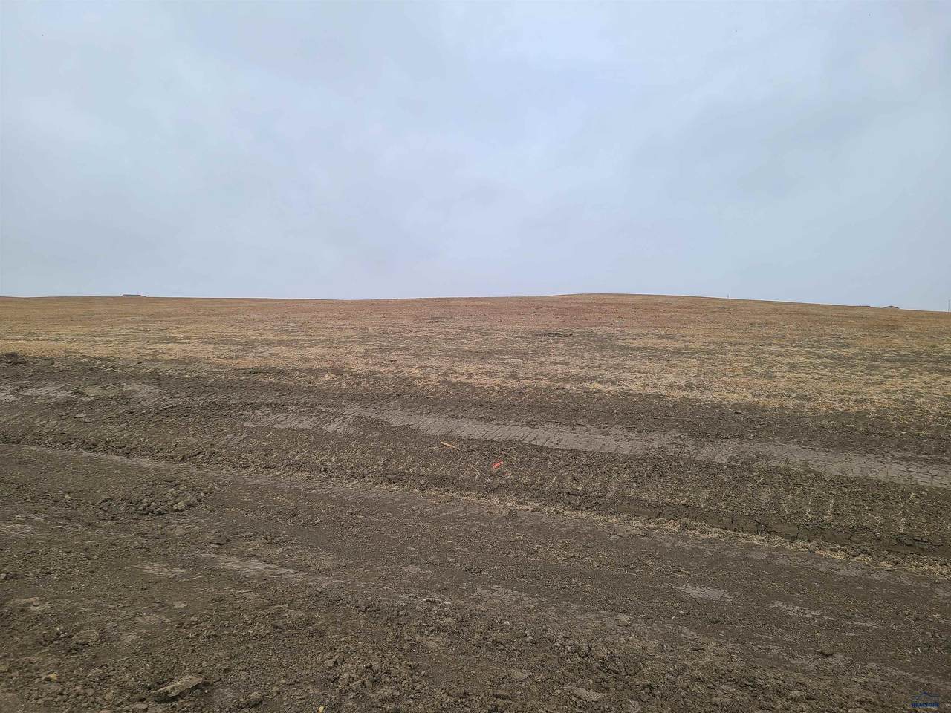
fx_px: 714
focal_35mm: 26
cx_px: 476
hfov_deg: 67.3
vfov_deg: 53.1
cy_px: 356
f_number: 1.8
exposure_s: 1/1090
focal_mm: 5.4
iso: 40
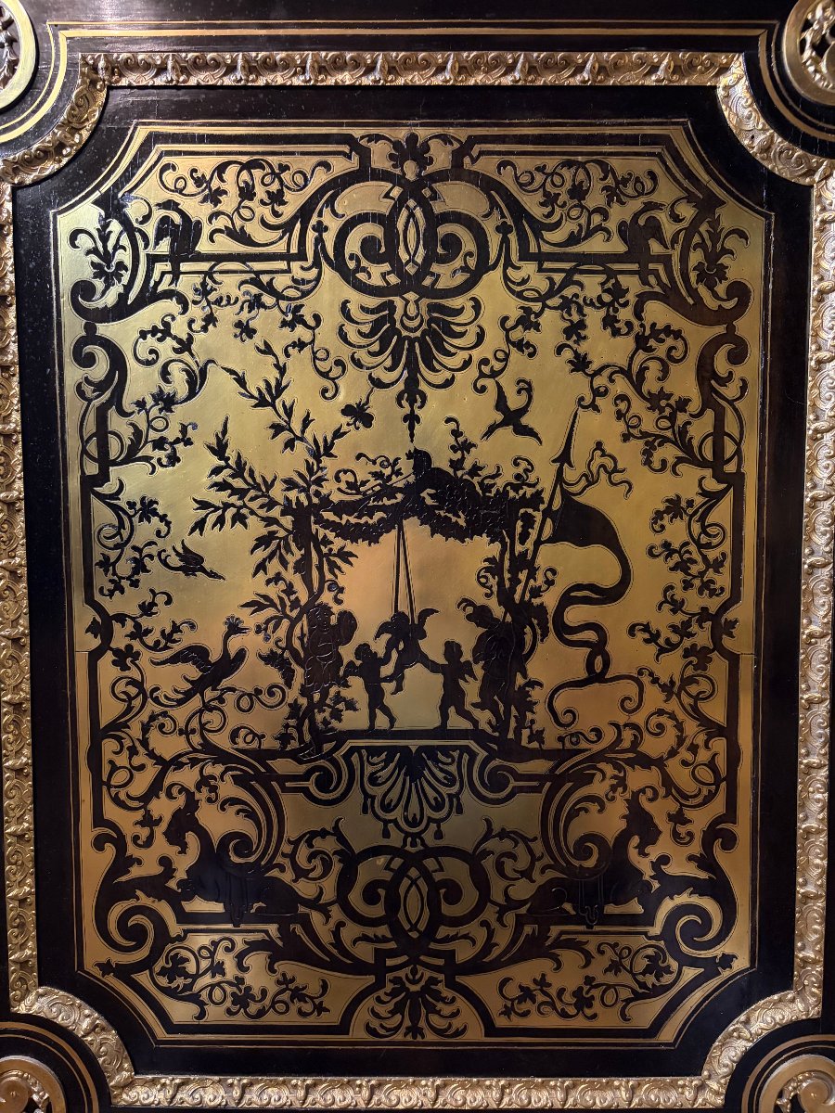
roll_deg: -0.4
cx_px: 418
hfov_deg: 53.1
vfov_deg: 67.3
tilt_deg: -2.7
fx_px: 836
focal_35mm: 26
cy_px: 556
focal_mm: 5.96
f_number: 1.6
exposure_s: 1/25
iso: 640
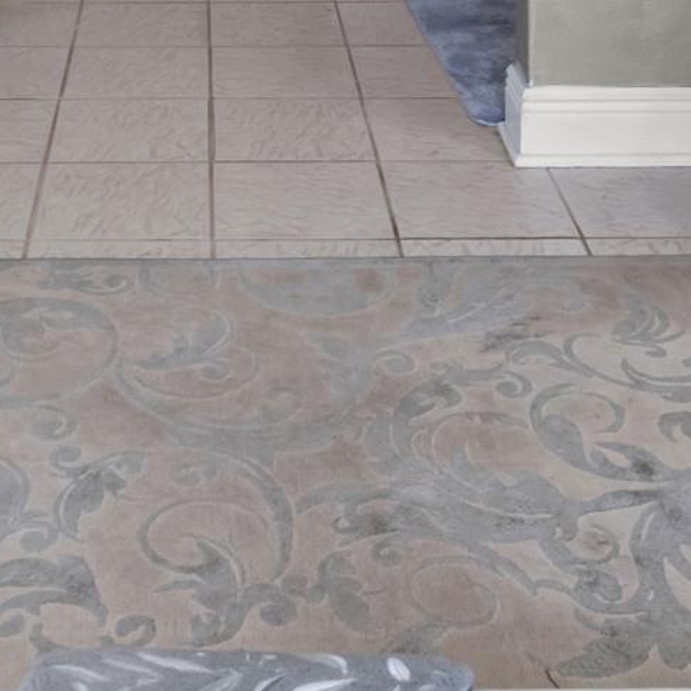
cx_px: 82
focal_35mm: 66
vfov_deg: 20.4
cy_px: -468
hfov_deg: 25.4
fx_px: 1491
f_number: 9
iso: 250
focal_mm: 10
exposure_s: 1/2.5
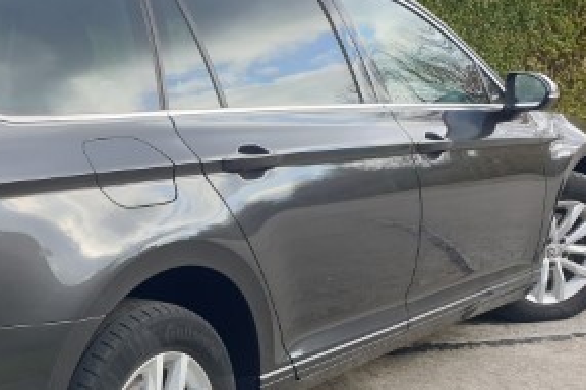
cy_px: 284
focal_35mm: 60
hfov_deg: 31.2
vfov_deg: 22.4
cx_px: 18
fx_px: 977
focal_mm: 4.3
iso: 50
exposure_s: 1/175
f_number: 2.4
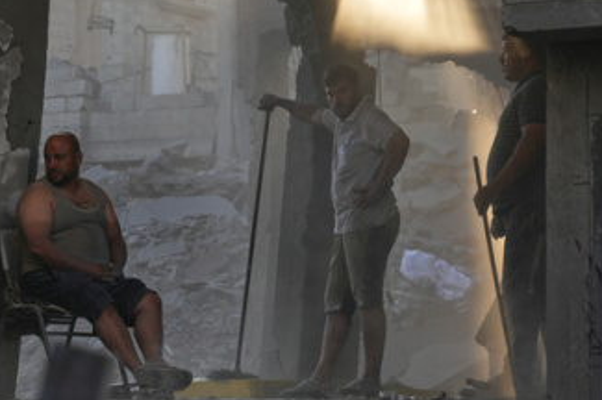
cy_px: 177
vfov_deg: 7.4
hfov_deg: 11.2
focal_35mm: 184
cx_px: 331
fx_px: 3074
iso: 100
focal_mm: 70
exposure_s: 1/800
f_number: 2.8
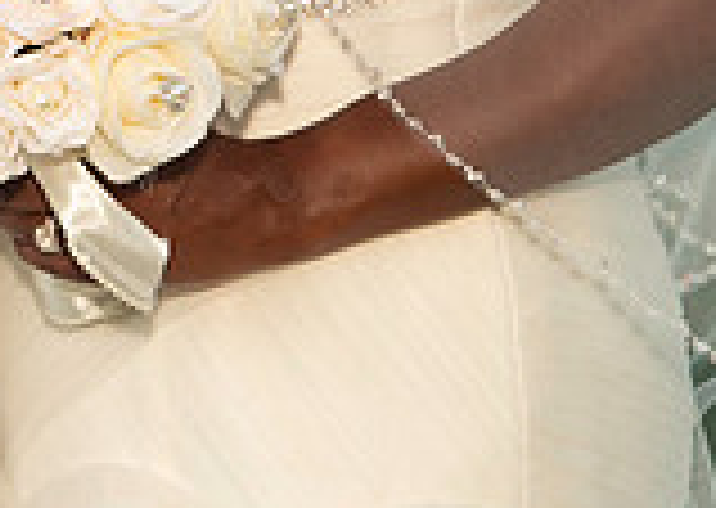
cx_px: -403
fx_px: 6638
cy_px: -286
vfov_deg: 4.4
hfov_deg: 6.1
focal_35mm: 327
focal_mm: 46
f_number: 4.5
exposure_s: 1/250
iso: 400
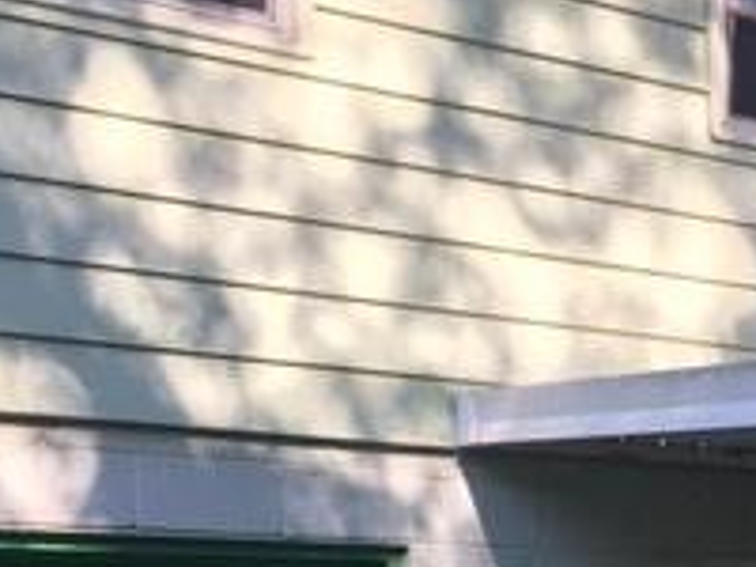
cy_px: 688
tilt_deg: +1.0
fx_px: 2031
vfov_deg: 15.3
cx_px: 892
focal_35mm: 93
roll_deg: +1.4
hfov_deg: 19.9
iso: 25
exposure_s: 1/216
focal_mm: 4.15
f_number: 2.2
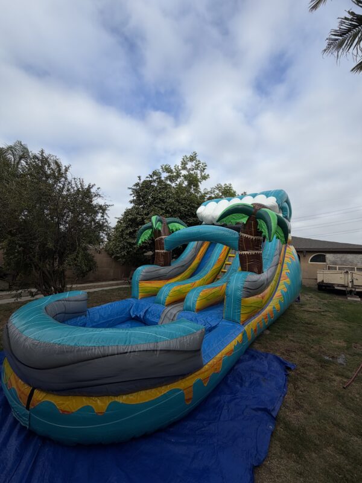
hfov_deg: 85.7
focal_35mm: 14
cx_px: 181
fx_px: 195
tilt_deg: +5.4
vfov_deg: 102.1
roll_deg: -2.8
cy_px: 242
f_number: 2.2
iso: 25
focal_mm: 2.22
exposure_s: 1/770
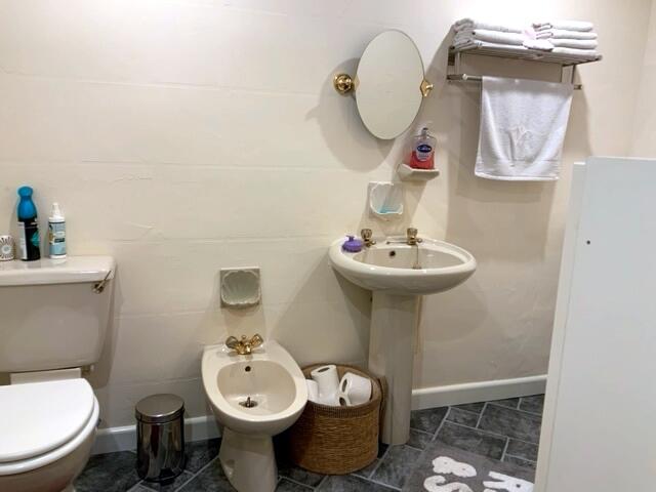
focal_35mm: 29
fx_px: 550
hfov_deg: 61.7
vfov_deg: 48.2
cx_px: 328
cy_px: 246
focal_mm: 3
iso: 64
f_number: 1.8
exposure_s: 1/50
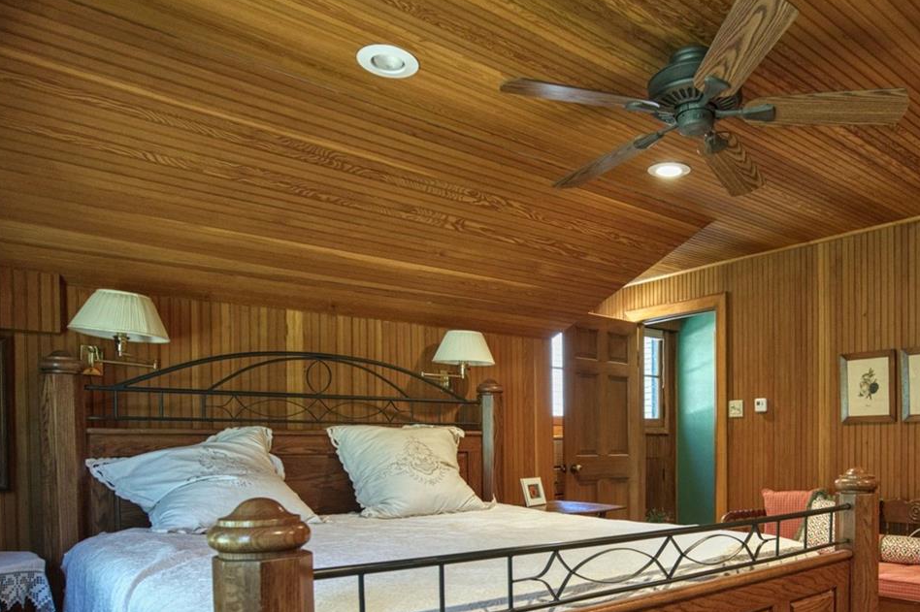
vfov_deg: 46.0
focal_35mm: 27
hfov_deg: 65.7
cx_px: 611
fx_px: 690
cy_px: 465
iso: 320
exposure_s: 1/60
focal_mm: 16
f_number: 4
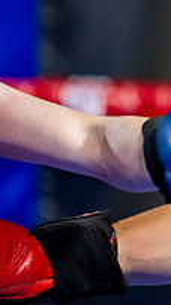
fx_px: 3632
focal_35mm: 450
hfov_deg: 2.7
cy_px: 62
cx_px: 219
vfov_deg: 4.8
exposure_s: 1/1000
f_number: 2
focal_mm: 150
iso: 4000
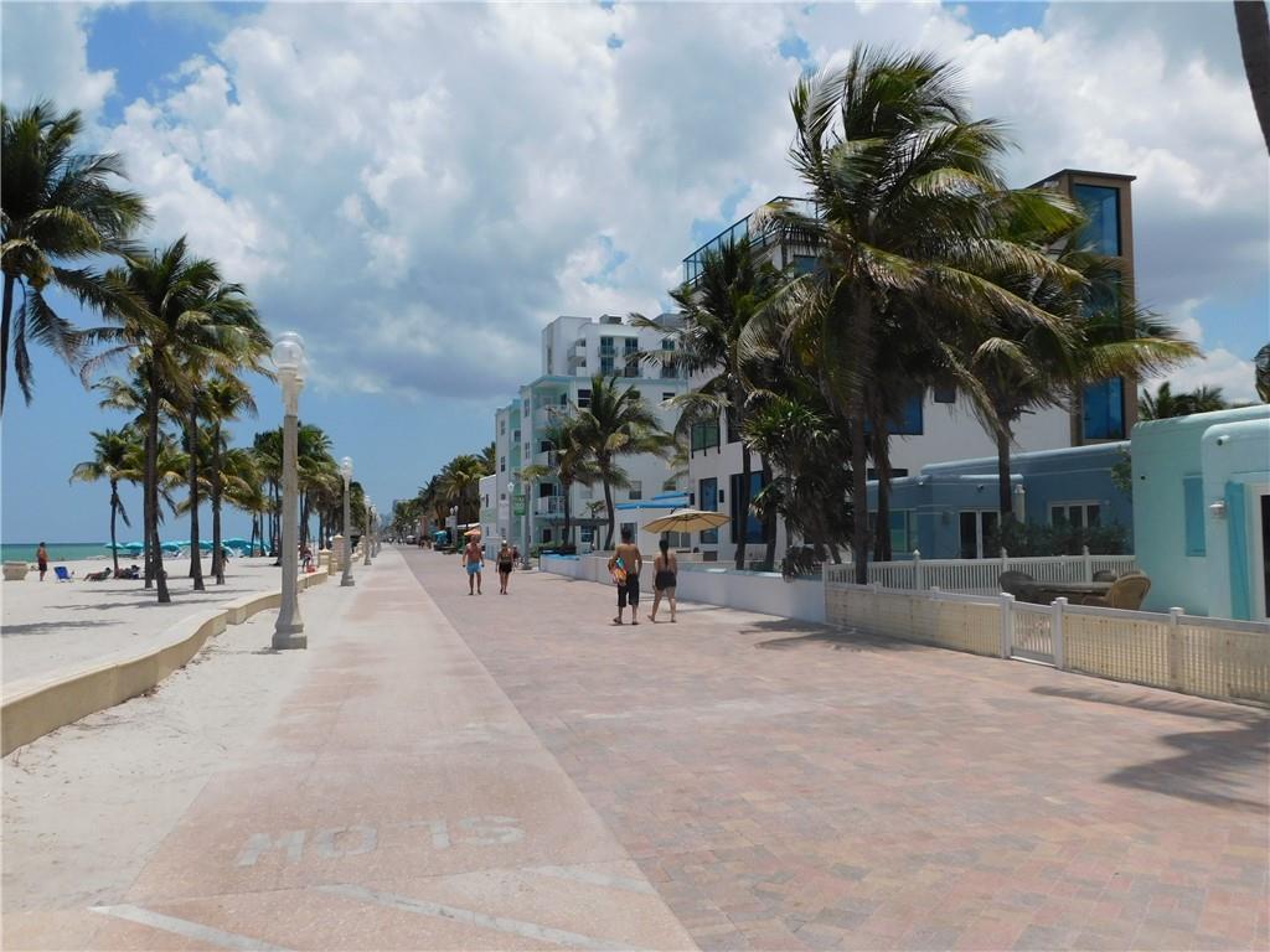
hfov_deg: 60.0
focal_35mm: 30
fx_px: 1101
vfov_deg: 46.8
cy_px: 476
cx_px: 635
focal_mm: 5.3
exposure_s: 1/800
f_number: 6.4
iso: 125
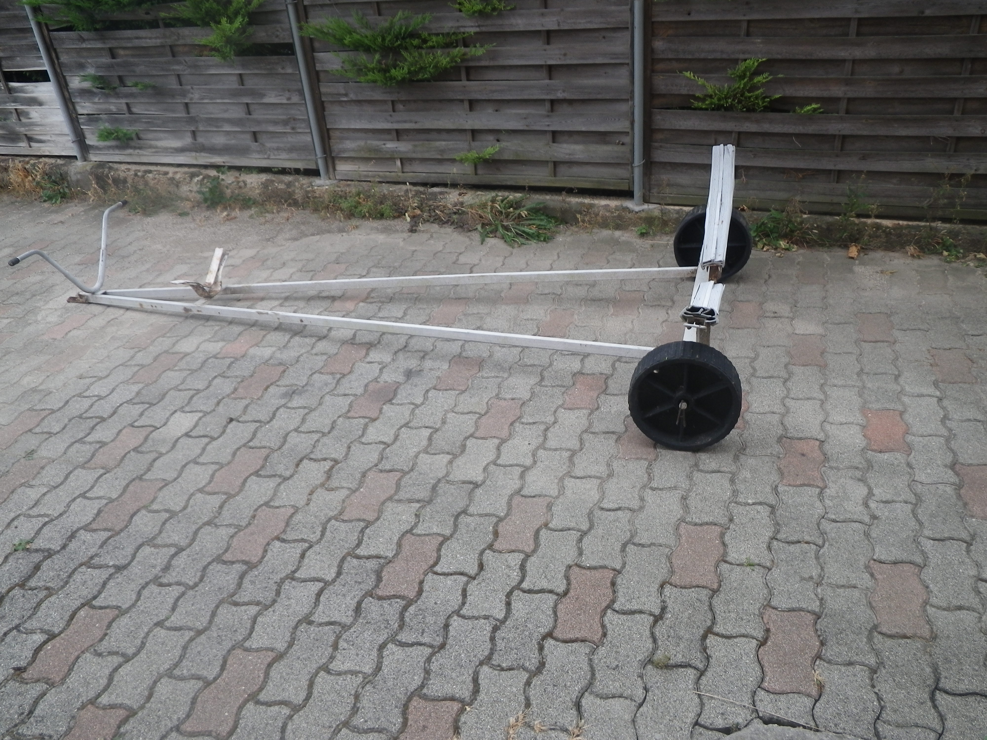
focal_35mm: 28
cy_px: 370
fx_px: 798
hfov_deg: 63.4
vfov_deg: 49.7
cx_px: 494
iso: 80
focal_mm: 5
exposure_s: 1/80
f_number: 3.5
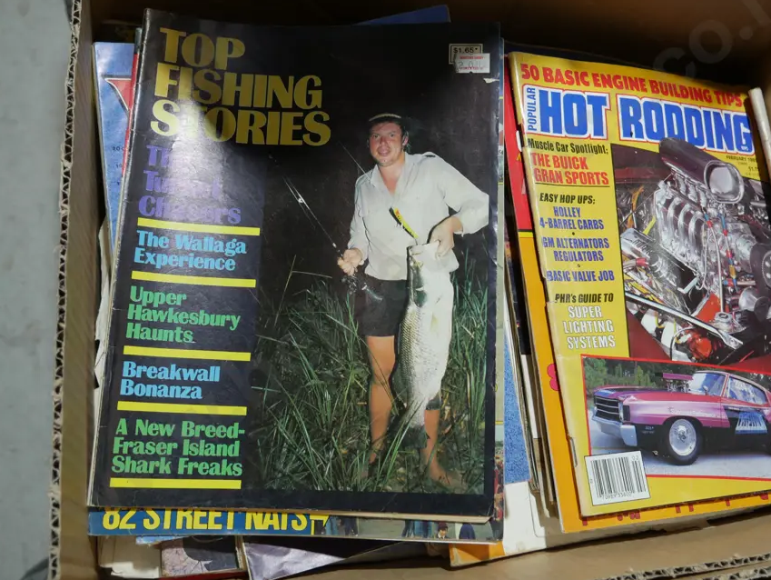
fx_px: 914
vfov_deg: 35.1
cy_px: 243
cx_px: 441
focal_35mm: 41
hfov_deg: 45.6
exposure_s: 1/60
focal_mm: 17
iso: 200
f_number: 4
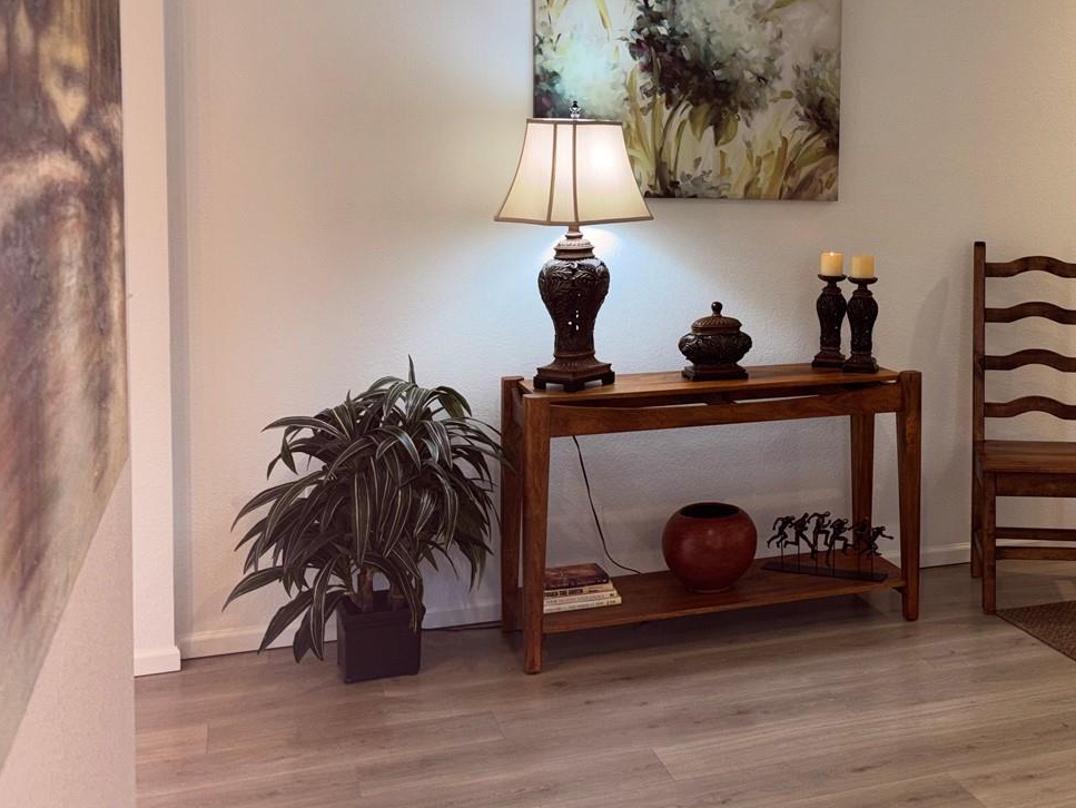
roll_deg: -0.8
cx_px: 791
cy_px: 220
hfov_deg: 42.6
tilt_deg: -1.8
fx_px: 1337
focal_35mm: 43
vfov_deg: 33.1
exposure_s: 1/22
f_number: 1.6
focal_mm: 5.96
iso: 40
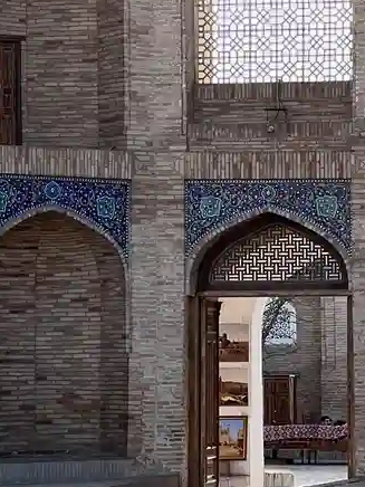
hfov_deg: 7.0
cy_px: 12
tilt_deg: +8.5
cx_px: 250
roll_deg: +0.6
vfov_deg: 9.3
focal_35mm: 212
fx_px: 2981
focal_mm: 9
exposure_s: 1/213
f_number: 2.8
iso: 32
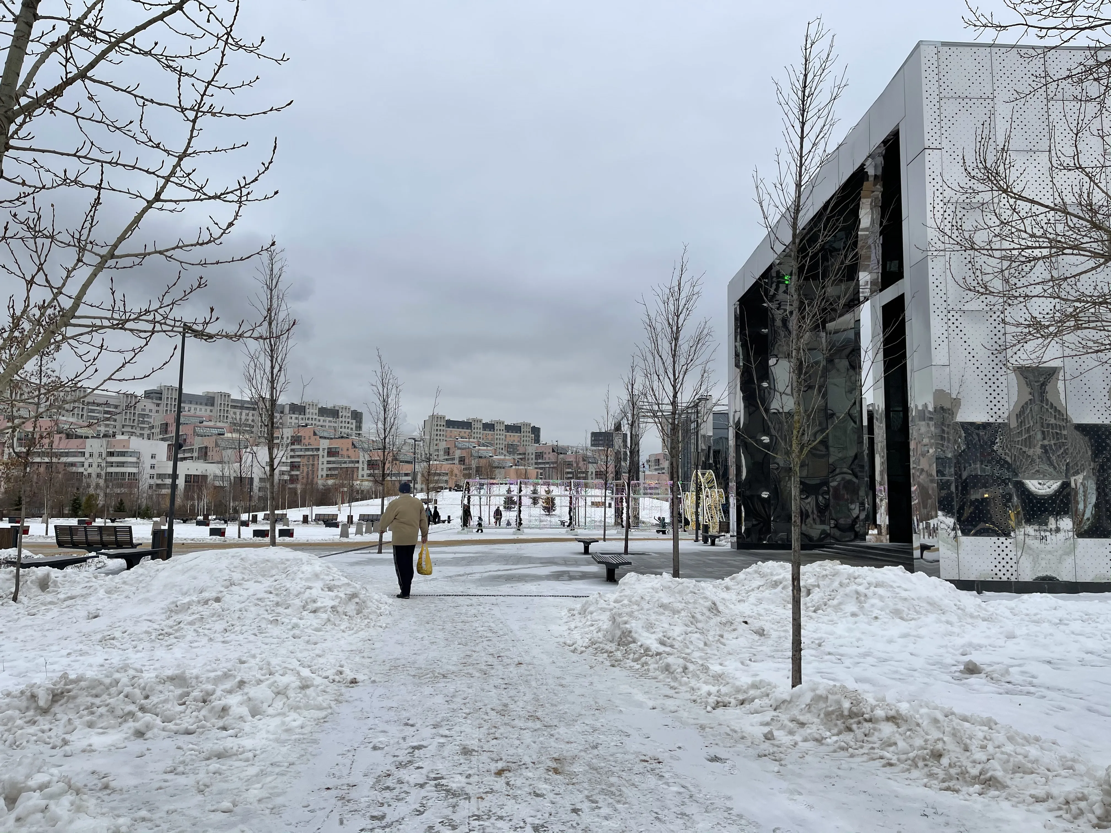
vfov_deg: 53.1
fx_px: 834
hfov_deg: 67.3
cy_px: 416
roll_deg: -0.5
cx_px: 556
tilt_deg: +7.4
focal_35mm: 26
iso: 32
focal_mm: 5.1
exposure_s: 1/452
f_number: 1.6
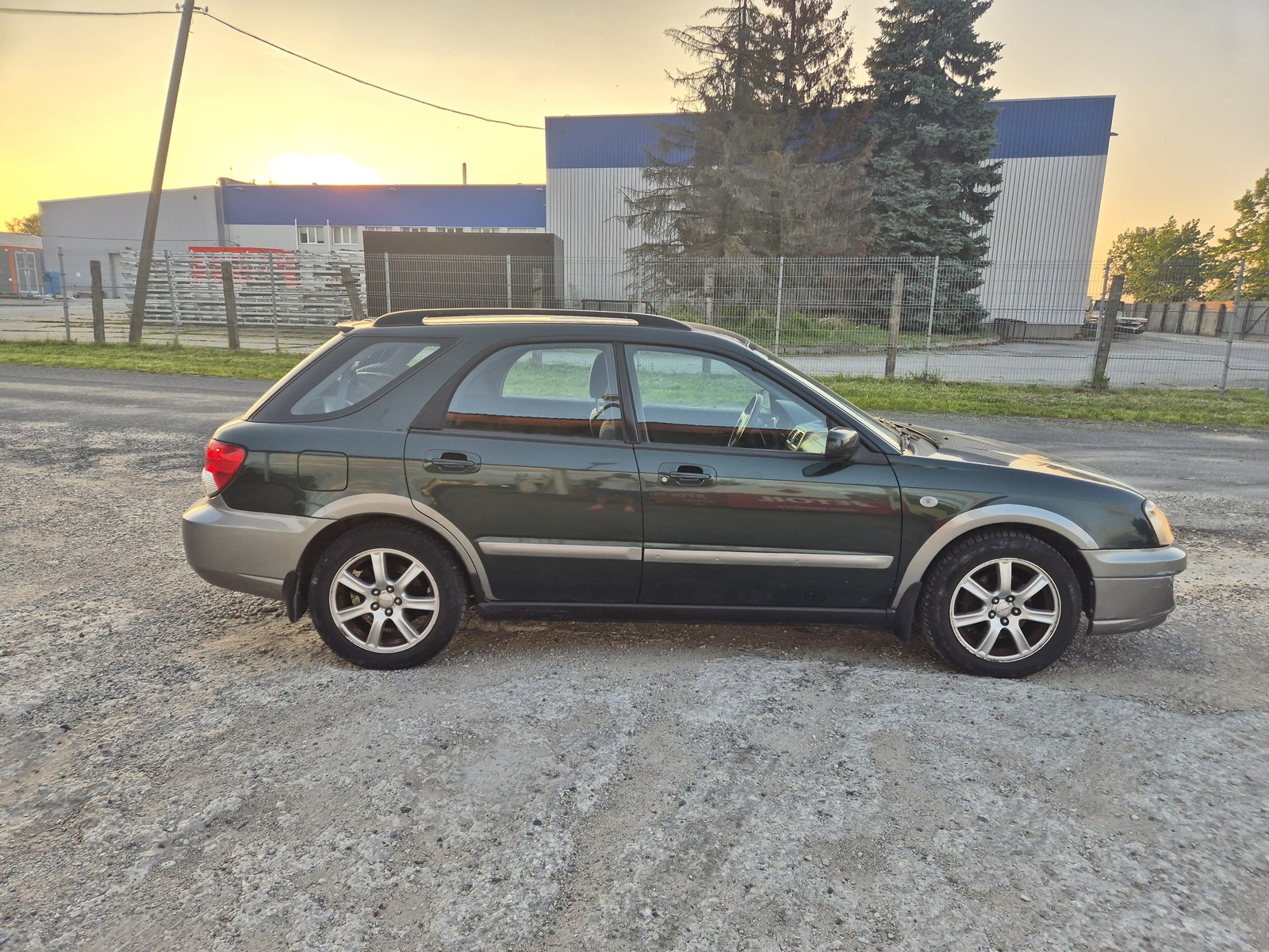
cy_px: 476
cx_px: 634
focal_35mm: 23
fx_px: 843
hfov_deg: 73.9
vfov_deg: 58.9
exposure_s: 1/180
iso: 32
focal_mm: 5.4
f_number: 1.8
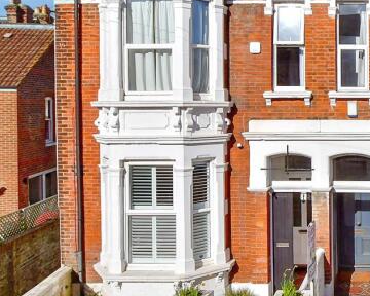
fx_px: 438
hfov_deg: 35.8
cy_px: 121
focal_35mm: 40
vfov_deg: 37.2
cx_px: 444
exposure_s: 1/1600
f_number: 8
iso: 400
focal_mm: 10
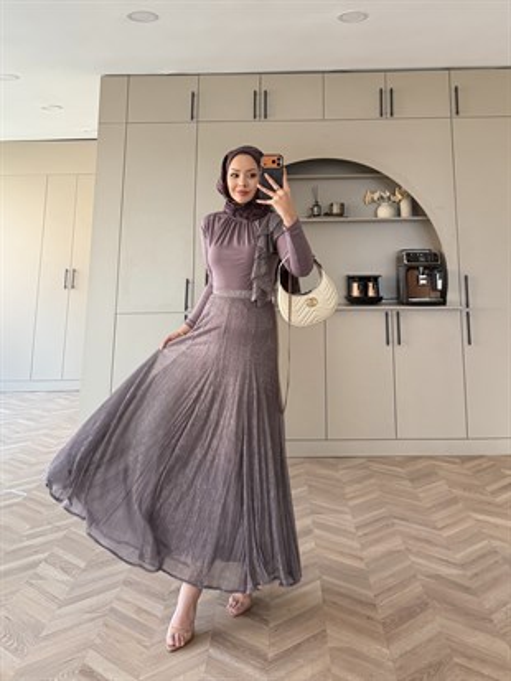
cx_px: 256
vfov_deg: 71.6
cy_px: 340
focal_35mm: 24
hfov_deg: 56.8
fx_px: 472
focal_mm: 6.76
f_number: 1.78
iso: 200
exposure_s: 1/81
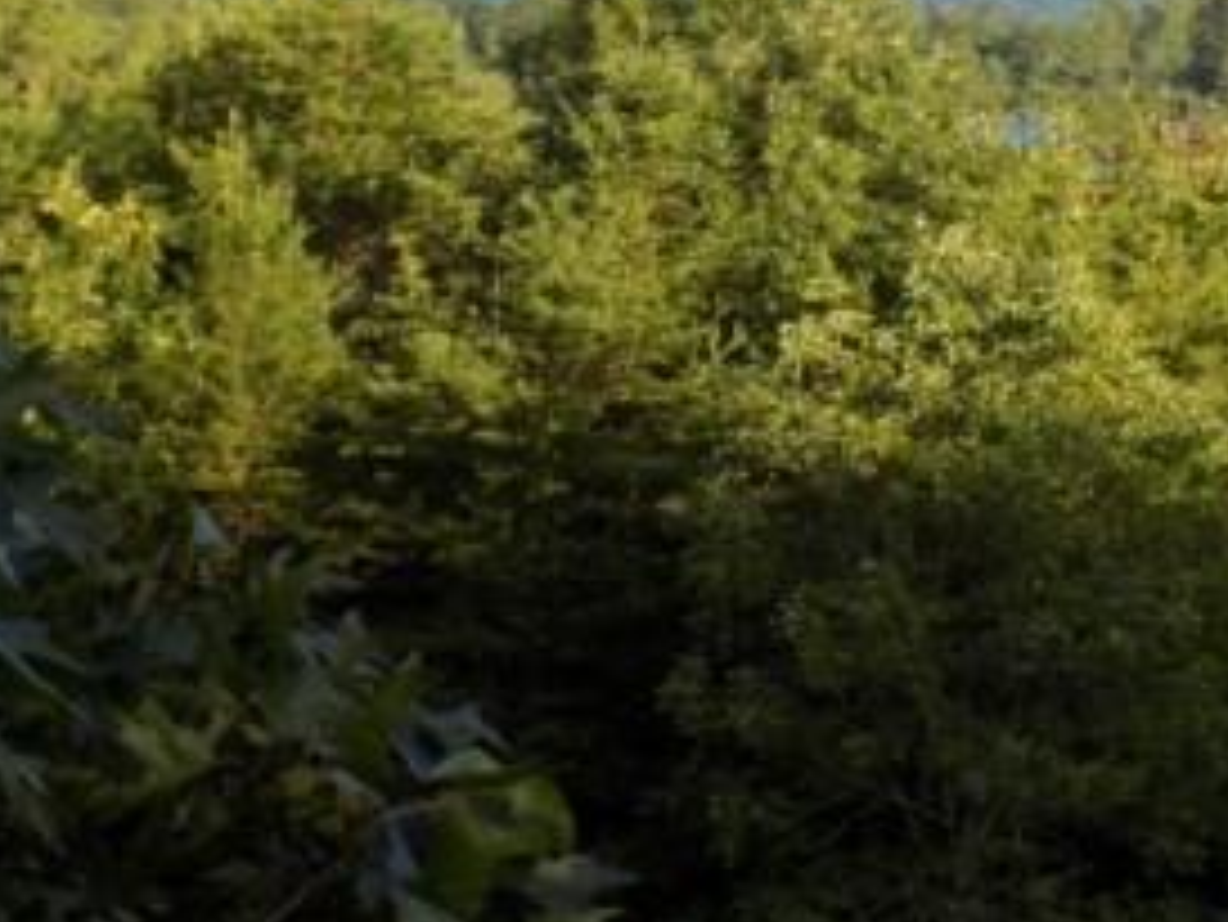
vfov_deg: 8.1
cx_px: 769
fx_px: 6495
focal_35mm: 183
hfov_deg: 10.8
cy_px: 4
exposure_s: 1/160
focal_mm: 13.9
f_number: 4.3
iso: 80
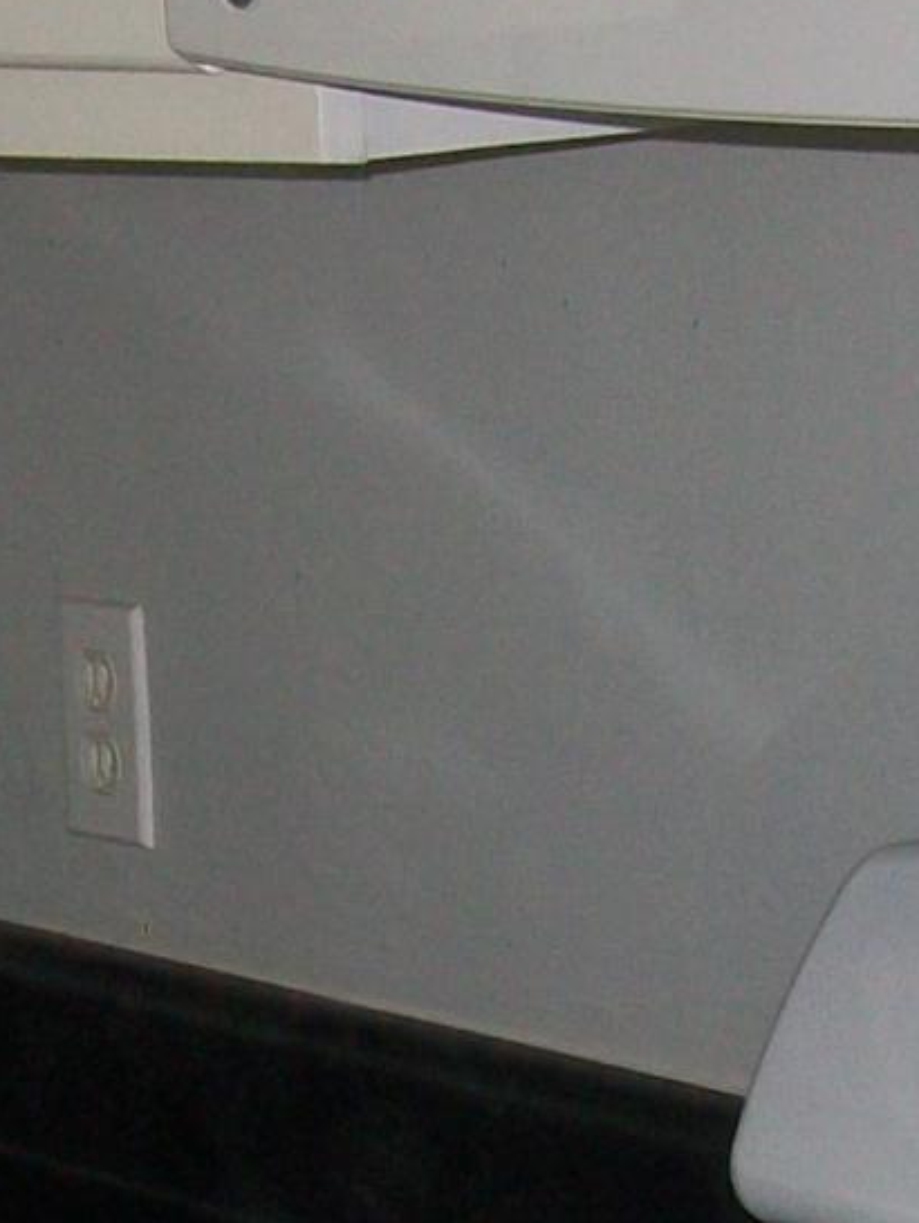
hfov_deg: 8.9
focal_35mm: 166
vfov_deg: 11.6
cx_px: -68
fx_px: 5871
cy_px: 1602
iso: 64
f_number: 2.7
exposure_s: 1/60
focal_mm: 6.1
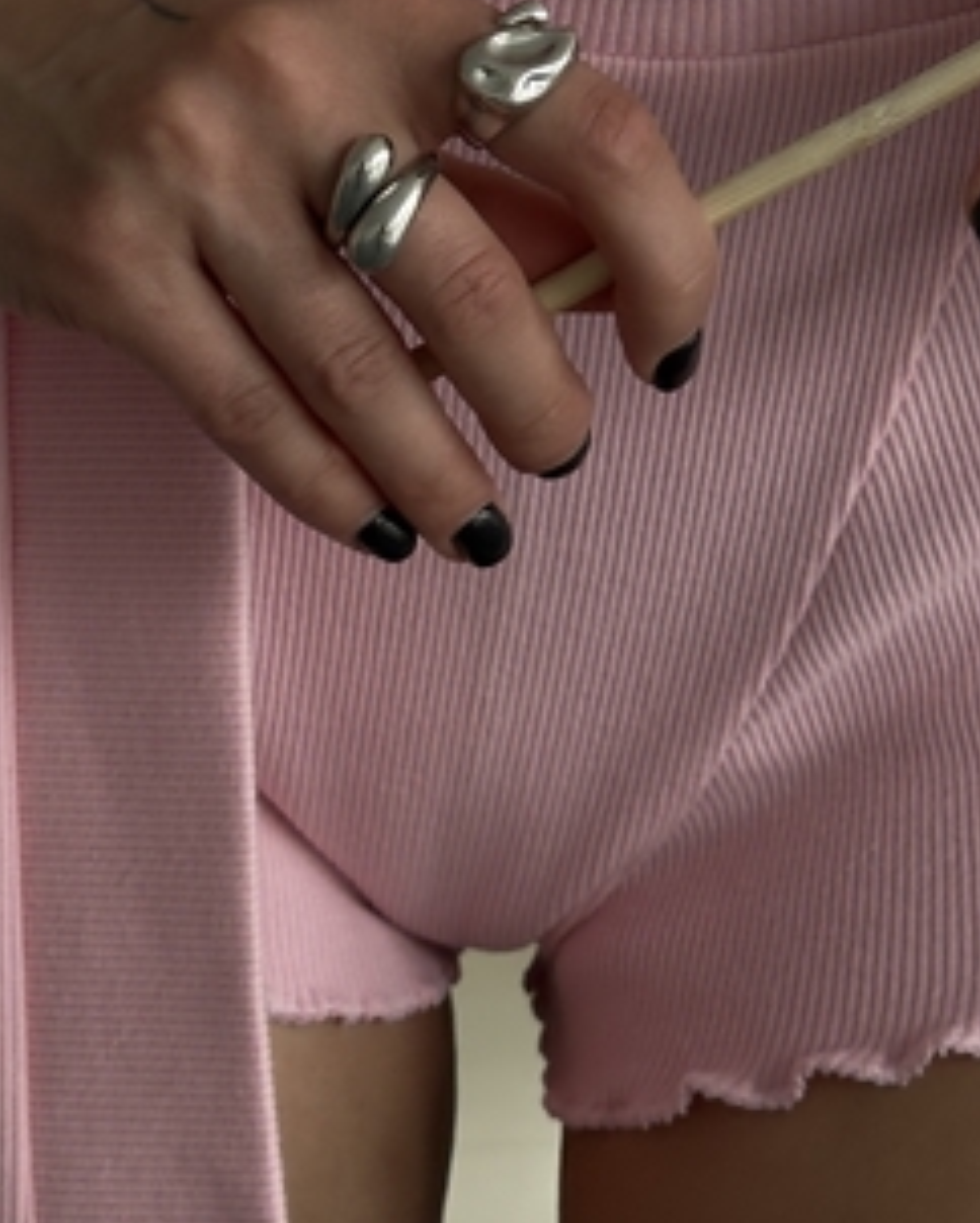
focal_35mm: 124
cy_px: -178
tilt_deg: -4.1
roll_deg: +0.7
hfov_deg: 12.3
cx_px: 988
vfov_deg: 15.1
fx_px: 4491
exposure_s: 1/507
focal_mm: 6.86
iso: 64
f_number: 1.78
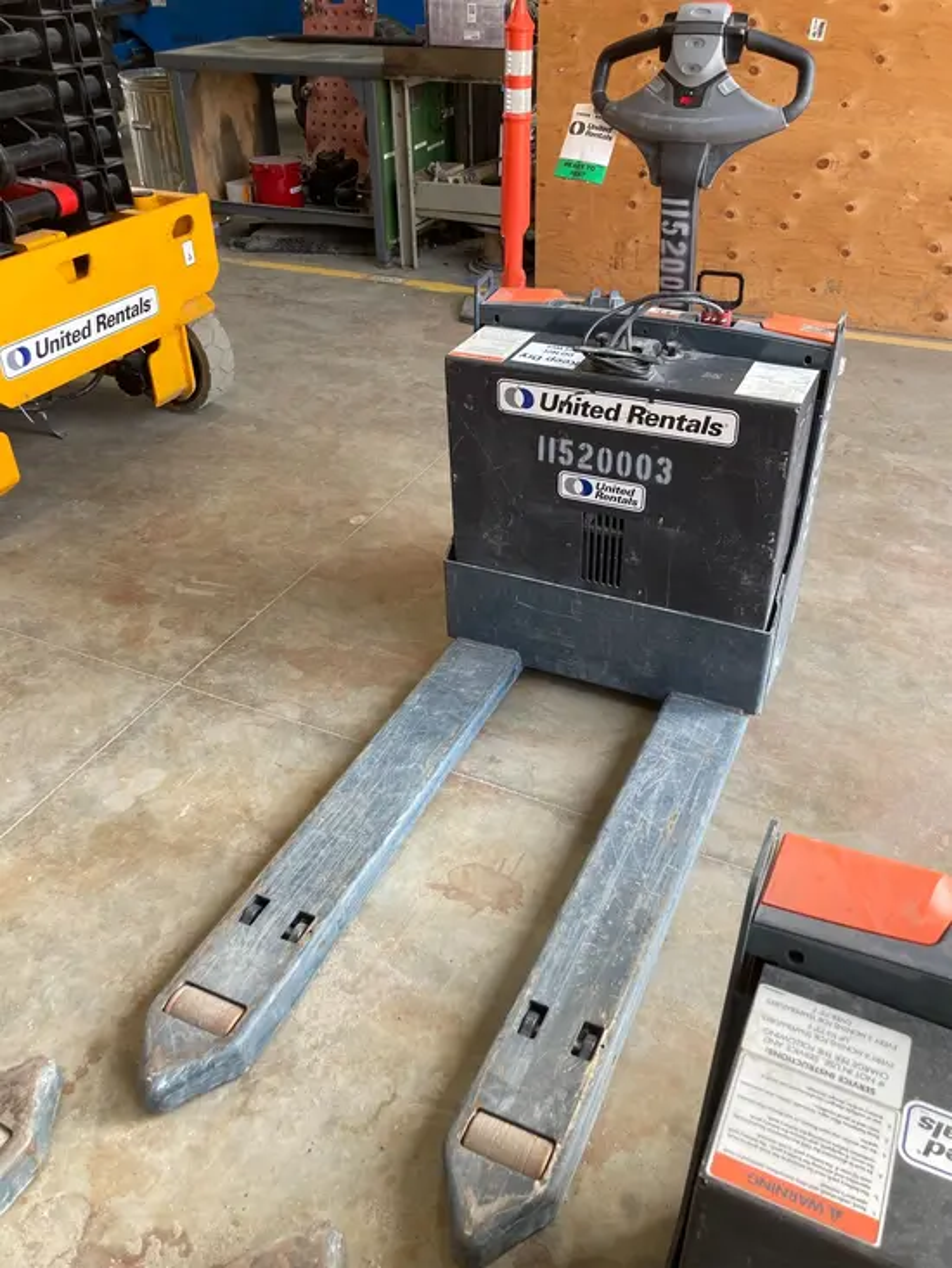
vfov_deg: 63.4
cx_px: 476
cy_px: 634
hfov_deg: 49.8
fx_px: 1026
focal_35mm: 28
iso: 32
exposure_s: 1/121
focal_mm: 3.99
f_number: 1.8
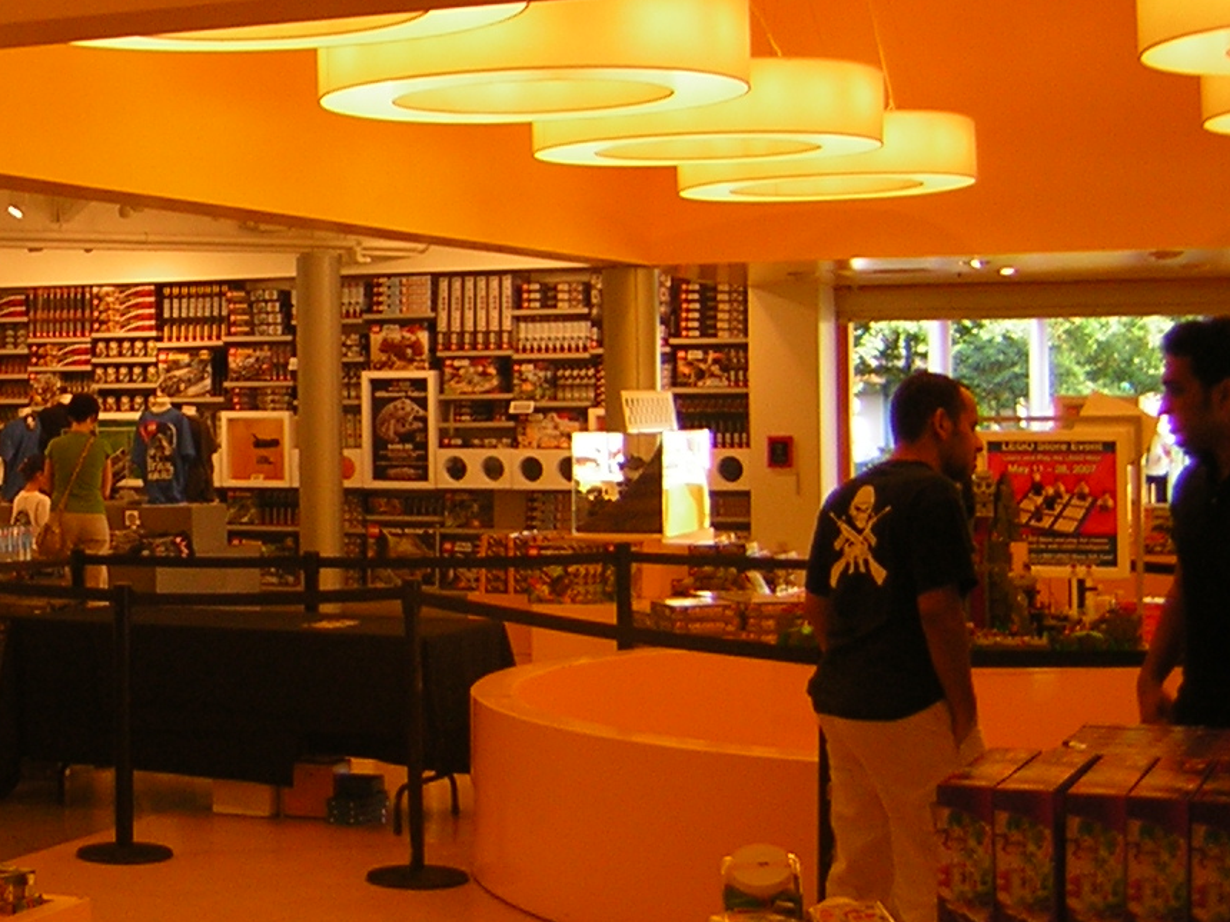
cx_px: 122
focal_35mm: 67
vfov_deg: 21.9
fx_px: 2381
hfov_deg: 27.9
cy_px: 356
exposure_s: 1/61.5
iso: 50
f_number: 2.6
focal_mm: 4.7
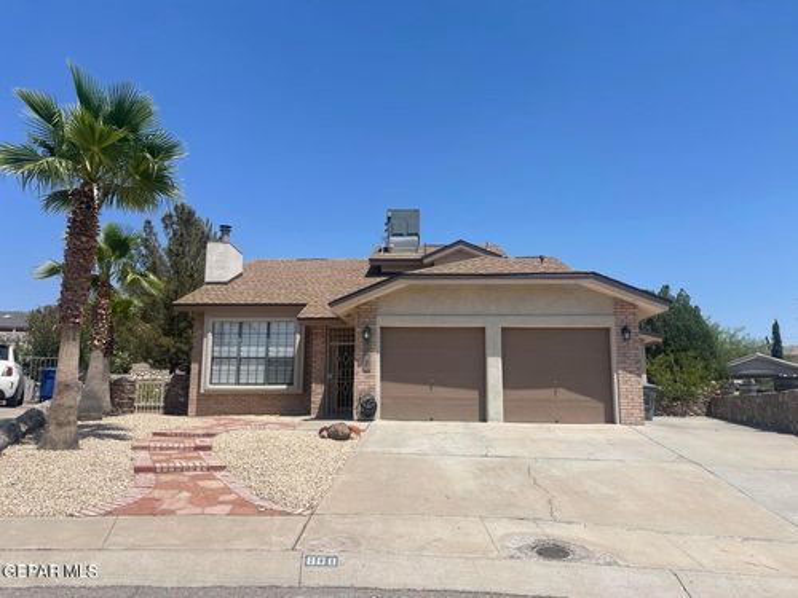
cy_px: 299
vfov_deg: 53.1
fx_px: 599
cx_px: 399
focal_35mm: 26
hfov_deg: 67.3
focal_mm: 5.1
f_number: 1.6
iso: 32
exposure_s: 1/5917
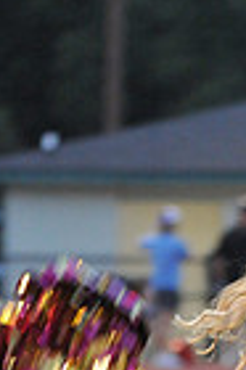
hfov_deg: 2.2
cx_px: 341
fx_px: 6381
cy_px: 740
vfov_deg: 3.3
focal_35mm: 621
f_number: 5.6
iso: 4000
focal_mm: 150
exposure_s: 1/200
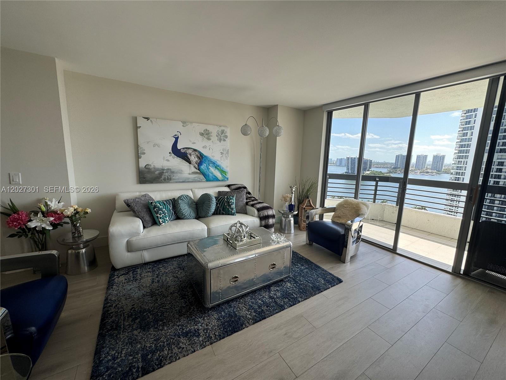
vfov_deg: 85.7
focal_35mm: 14
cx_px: 253
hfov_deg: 102.1
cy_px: 190
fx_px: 205
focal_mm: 2.22
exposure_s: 1/170
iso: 40
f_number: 2.2
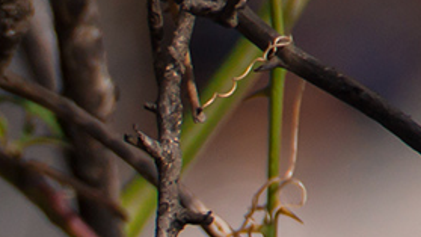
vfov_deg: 0.3
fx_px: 39622
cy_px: 386
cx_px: -269
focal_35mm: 3549
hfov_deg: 0.6
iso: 250
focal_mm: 600
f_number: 8
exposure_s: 1/1250
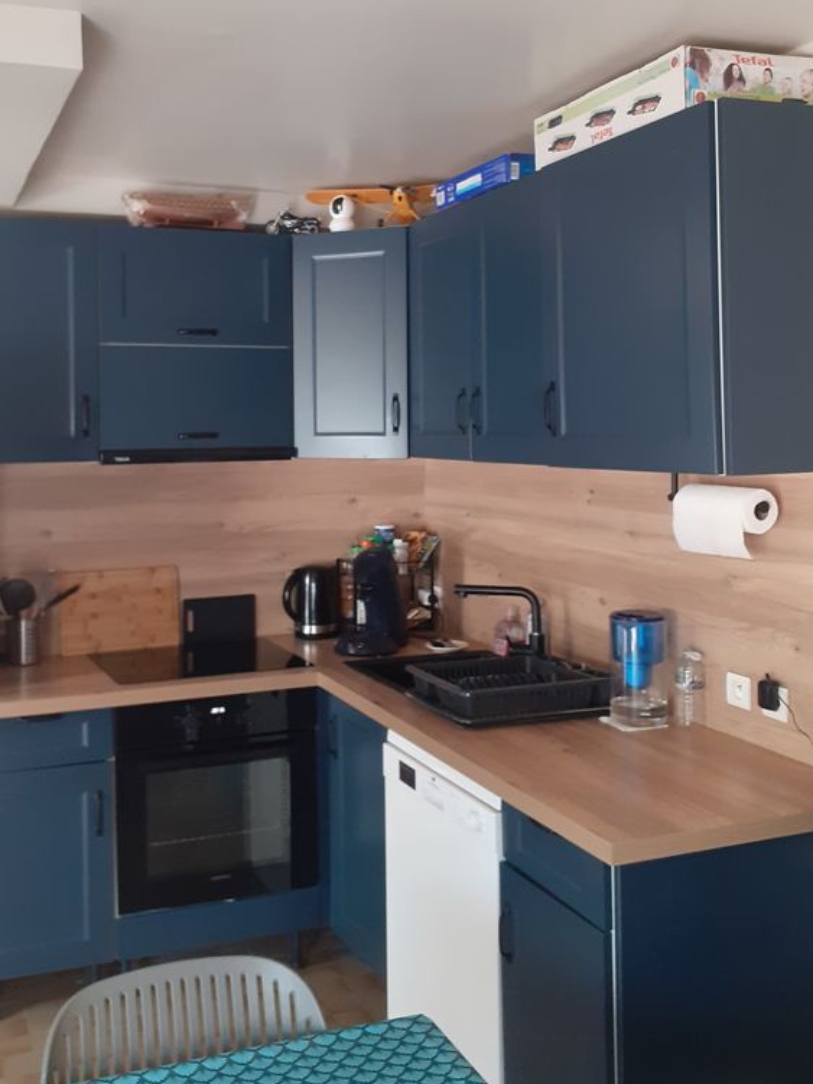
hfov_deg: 39.5
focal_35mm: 36
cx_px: 334
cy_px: 425
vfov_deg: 51.0
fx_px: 1127
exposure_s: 1/25
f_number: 1.9
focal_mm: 3.6
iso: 200
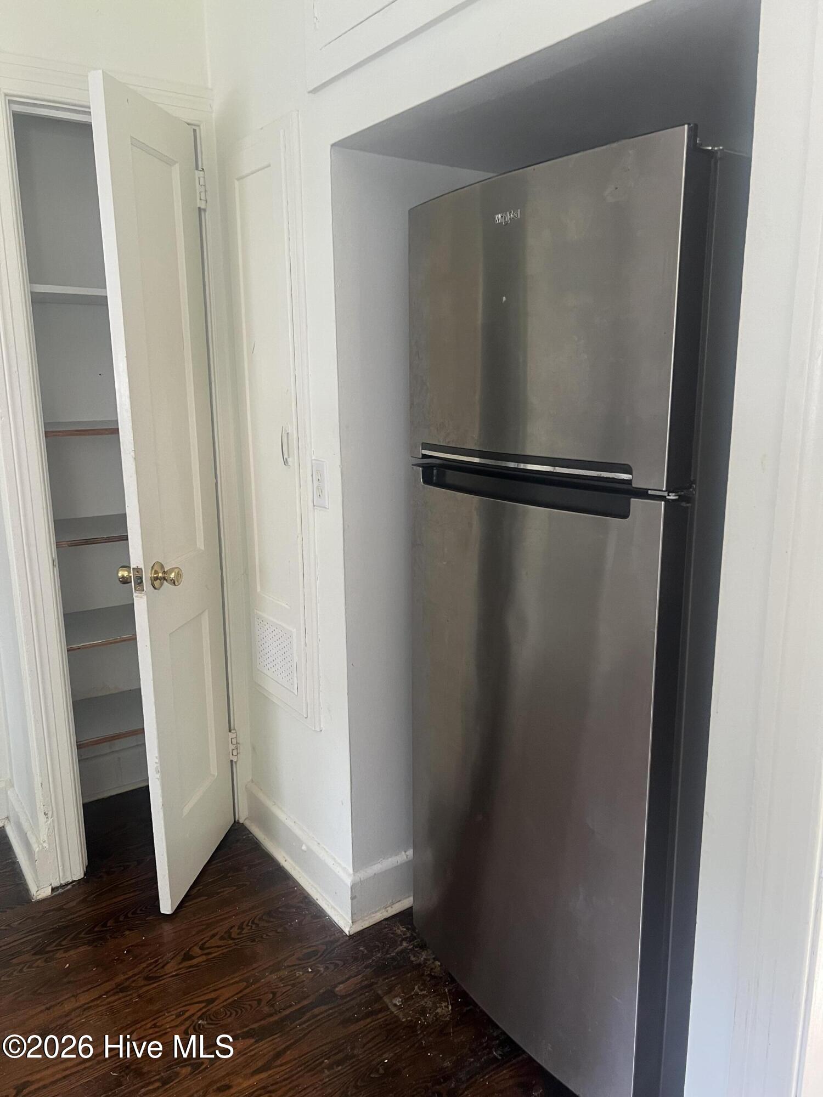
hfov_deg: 53.1
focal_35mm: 26
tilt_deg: -12.0
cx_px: 412
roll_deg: +0.5
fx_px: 824
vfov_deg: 67.3
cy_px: 548
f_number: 1.5
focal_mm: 5.7
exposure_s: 1/71
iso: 125
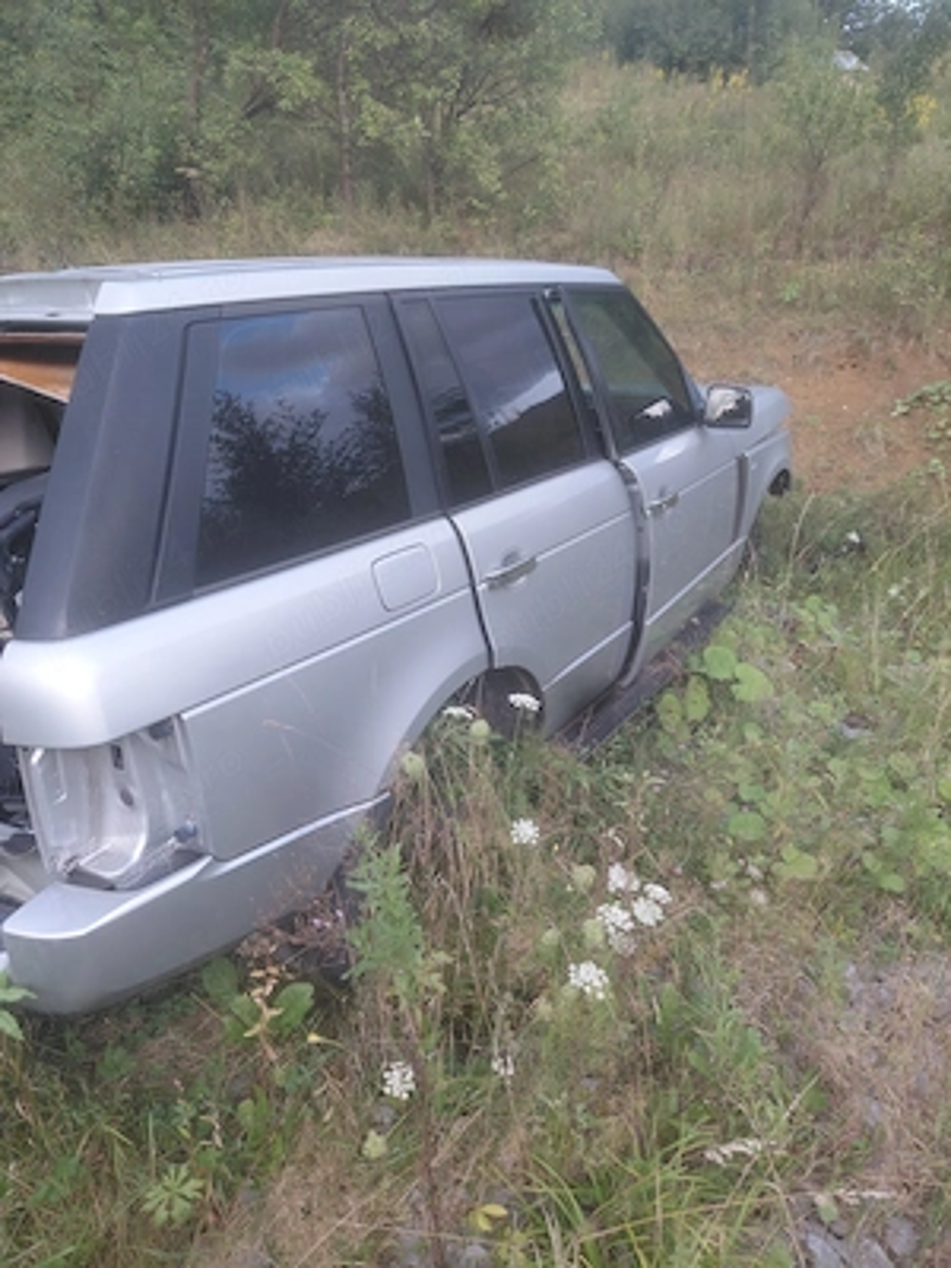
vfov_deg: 69.4
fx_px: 916
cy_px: 634
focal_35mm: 25
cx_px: 476
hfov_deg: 54.9
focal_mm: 4.69
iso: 80
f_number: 1.8
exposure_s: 1/100
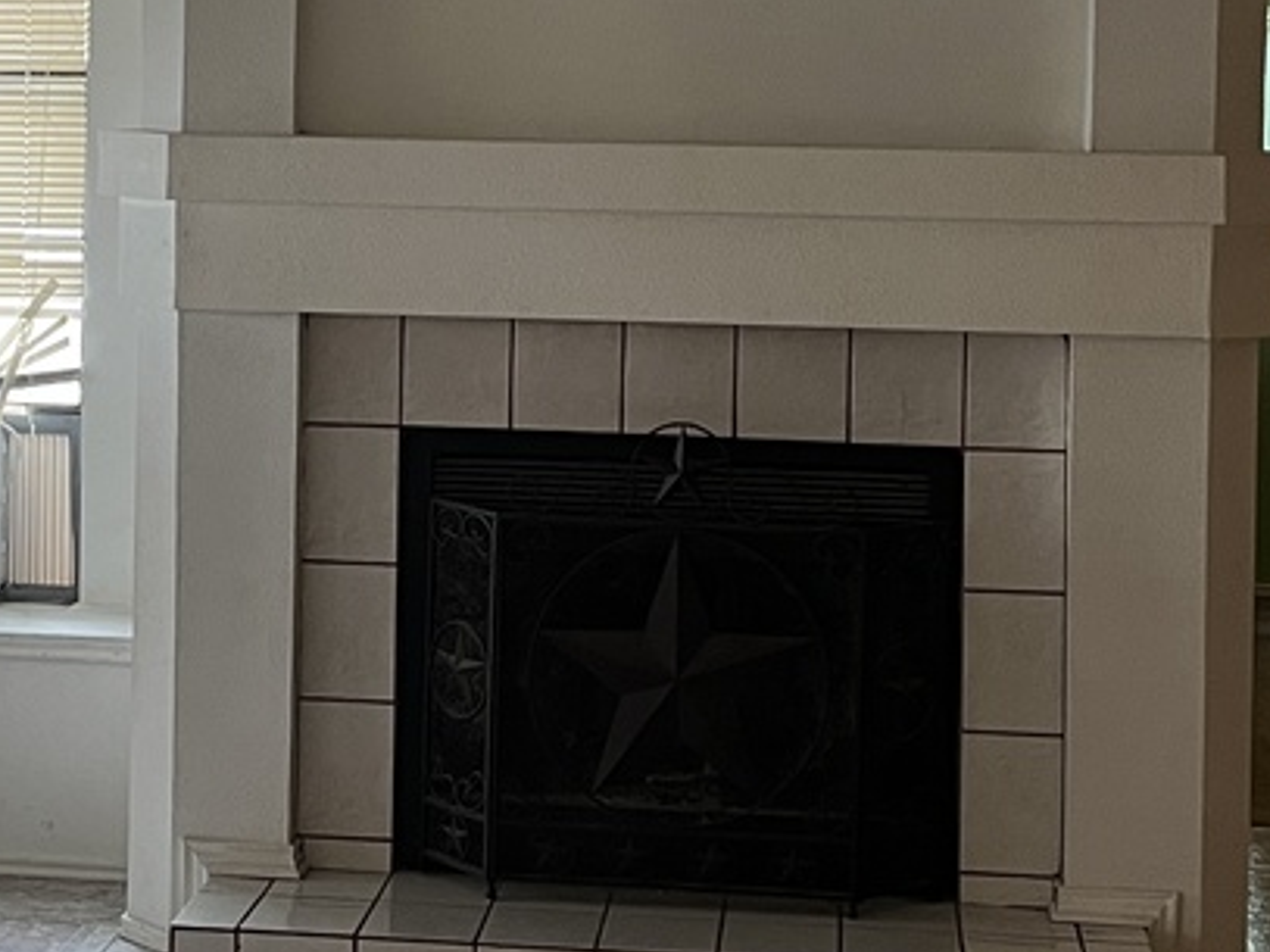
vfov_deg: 15.9
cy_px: 162
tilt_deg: -0.8
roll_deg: -0.1
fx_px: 3374
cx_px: 409
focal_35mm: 92
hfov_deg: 21.2
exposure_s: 1/60
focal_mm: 5.1
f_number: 1.6
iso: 125
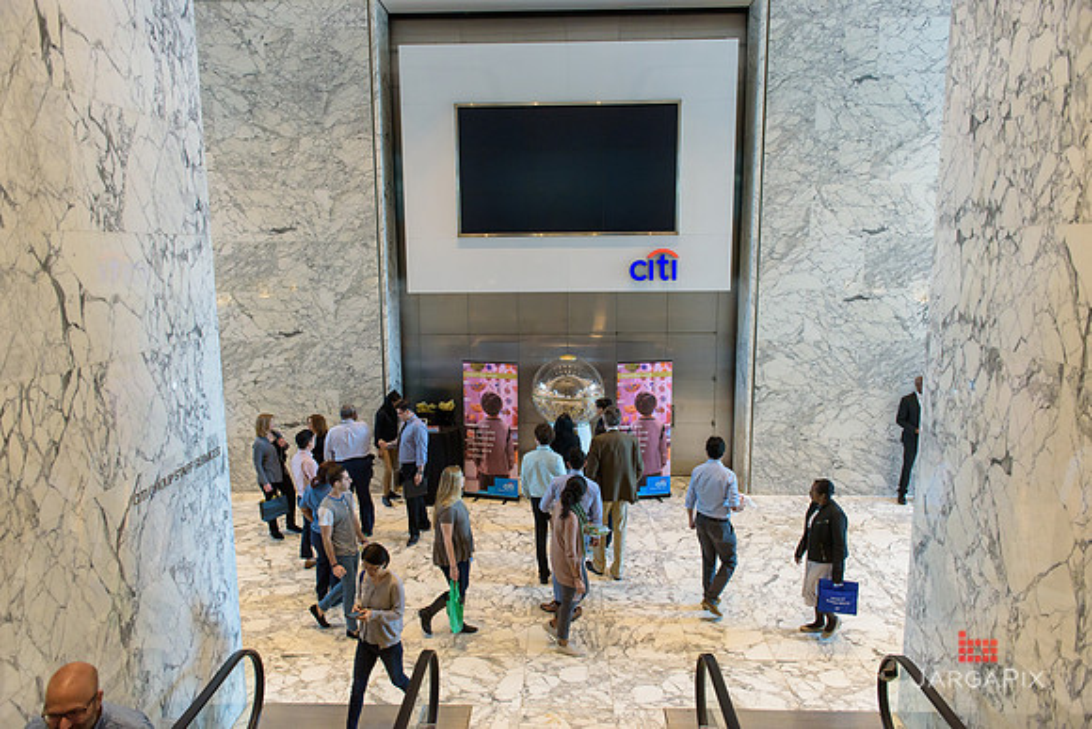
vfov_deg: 53.2
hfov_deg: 73.7
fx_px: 728
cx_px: 546
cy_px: 364
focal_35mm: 24
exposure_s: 1/200
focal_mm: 24
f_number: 3.2
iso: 1250
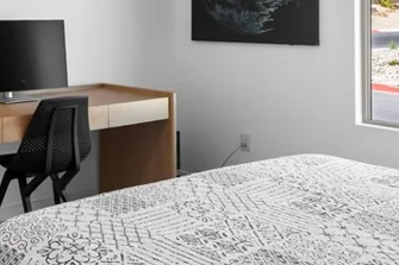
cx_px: -11
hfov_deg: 34.4
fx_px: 576
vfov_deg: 25.0
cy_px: 15
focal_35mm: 52
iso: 400
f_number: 8
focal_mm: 17
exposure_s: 1/2
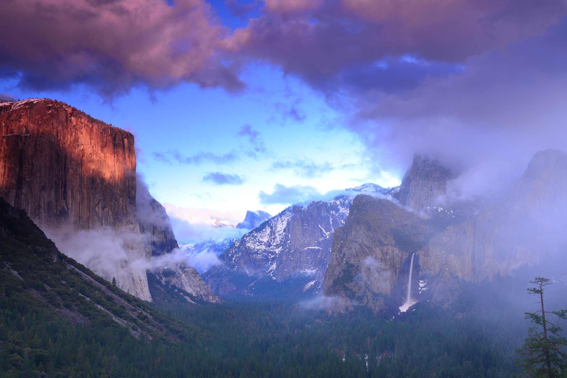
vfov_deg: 28.1
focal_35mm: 48
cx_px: 284
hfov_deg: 41.1
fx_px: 756
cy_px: 189
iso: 100
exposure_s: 2
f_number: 14
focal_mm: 48
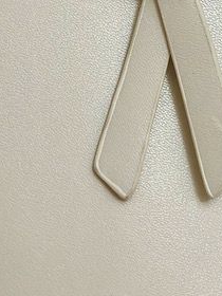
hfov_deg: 11.7
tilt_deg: +3.7
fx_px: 1077
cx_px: 170
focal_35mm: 126
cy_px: -35
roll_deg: +0.3
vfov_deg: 15.2
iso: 250
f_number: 1.78
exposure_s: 1/60
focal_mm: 6.86
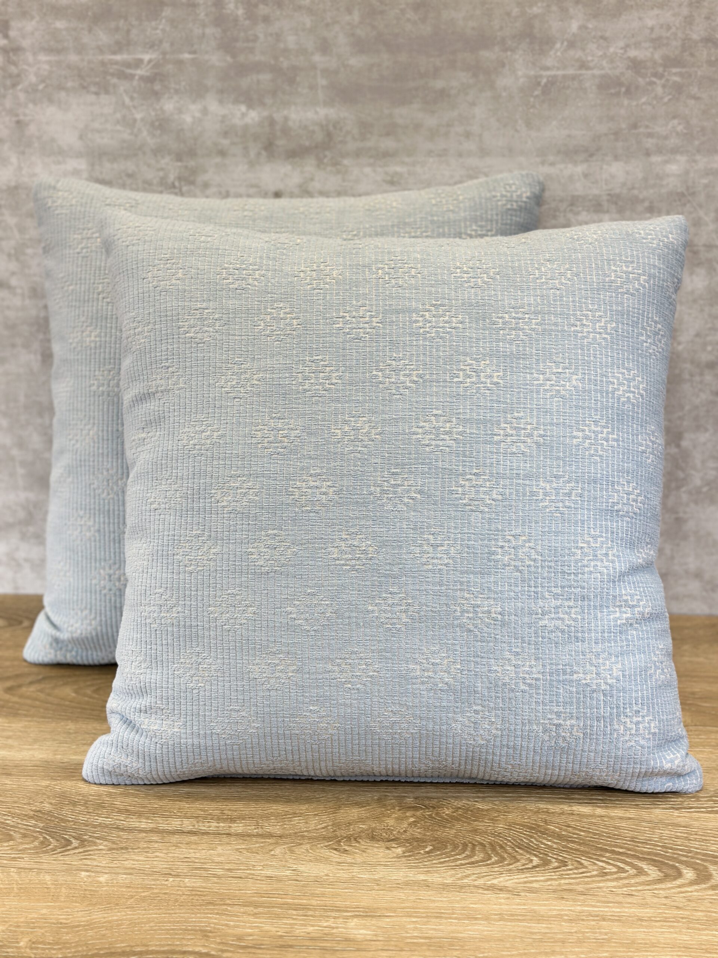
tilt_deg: -17.1
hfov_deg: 30.3
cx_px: 359
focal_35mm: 48
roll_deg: +0.5
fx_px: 1327
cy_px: 479
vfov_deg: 39.7
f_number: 1.78
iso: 64
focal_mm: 6.86
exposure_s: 1/157
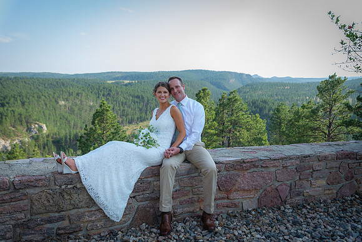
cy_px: 121
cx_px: 181
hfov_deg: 60.3
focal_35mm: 31
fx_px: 312
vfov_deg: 42.3
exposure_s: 1/320
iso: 160
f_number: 3.5
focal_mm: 31
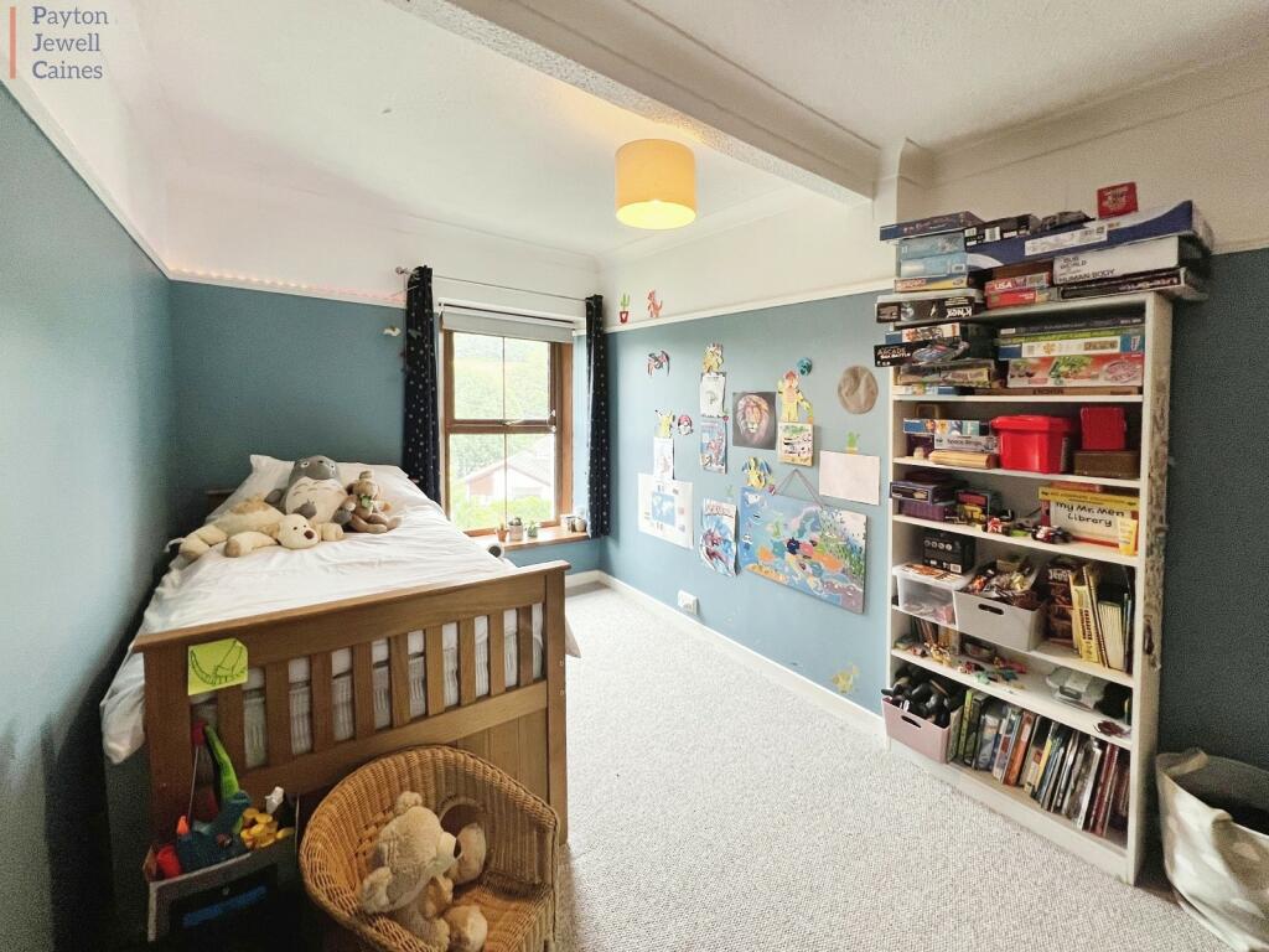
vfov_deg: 89.9
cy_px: 476
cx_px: 634
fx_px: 477
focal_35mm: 13
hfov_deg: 106.2
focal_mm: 1.57
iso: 160
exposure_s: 1/100
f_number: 1.8
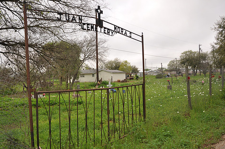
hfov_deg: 57.0
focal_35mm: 33
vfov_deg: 39.8
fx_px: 206
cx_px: 94
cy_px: 73
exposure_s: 1/200
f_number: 5
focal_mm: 18
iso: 200
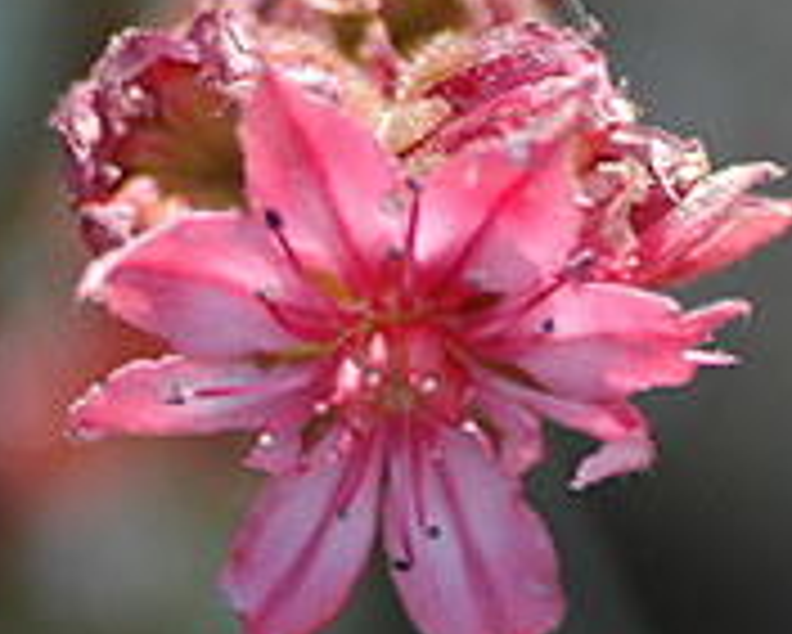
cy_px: 429
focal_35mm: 1077
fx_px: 25259
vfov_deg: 1.4
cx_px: 414
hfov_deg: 1.8
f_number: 5.6
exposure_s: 1/200
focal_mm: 300
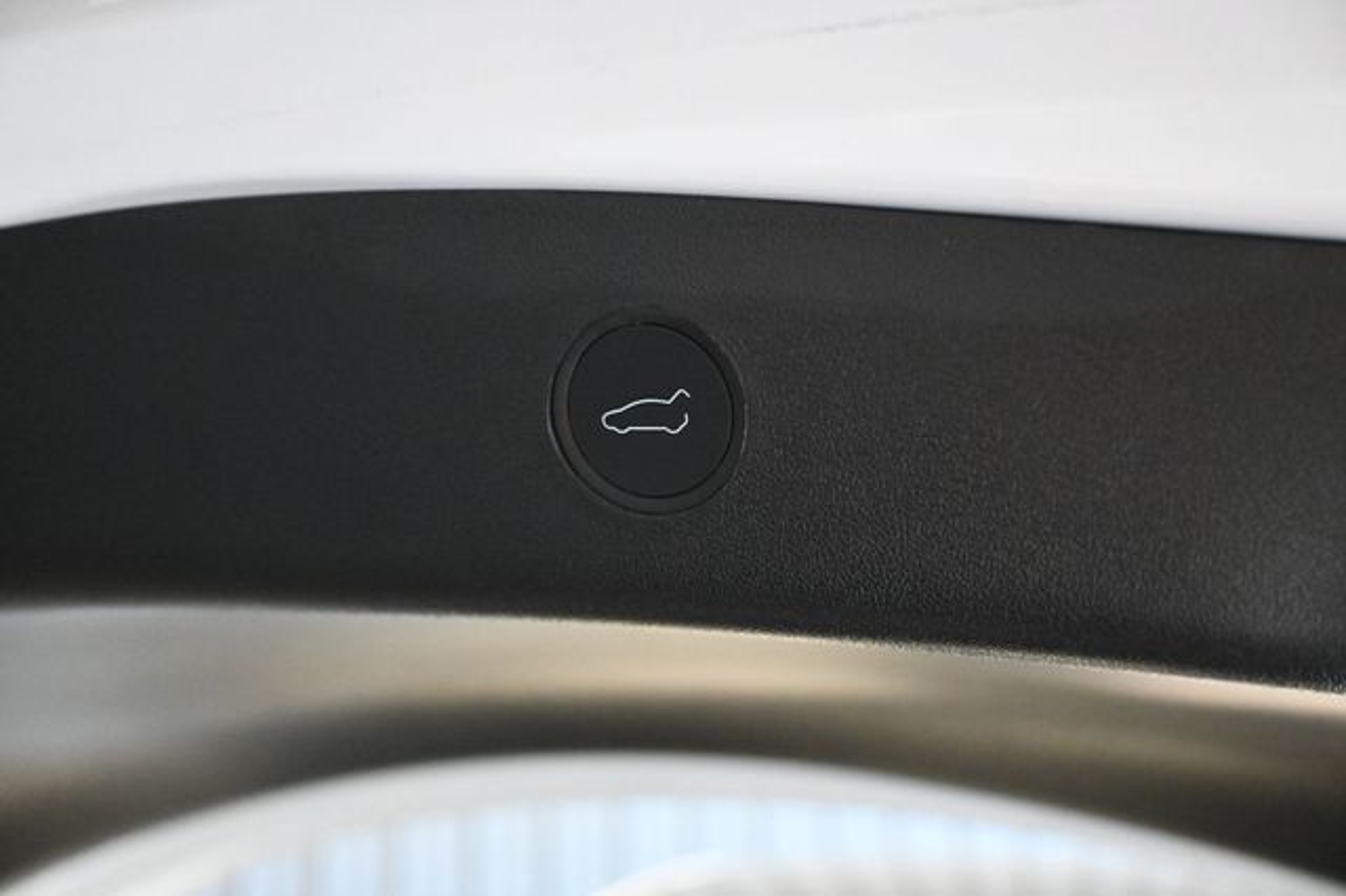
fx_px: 1261
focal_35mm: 34
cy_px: 448
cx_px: 673
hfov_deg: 56.2
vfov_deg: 39.1
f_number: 4
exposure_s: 1/60
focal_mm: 22.5
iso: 6400
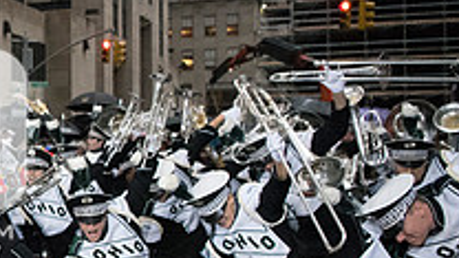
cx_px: -139
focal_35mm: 70
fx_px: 852
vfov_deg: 17.2
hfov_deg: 25.8
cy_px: 153
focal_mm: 24
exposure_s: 1/4000
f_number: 2.8
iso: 10000
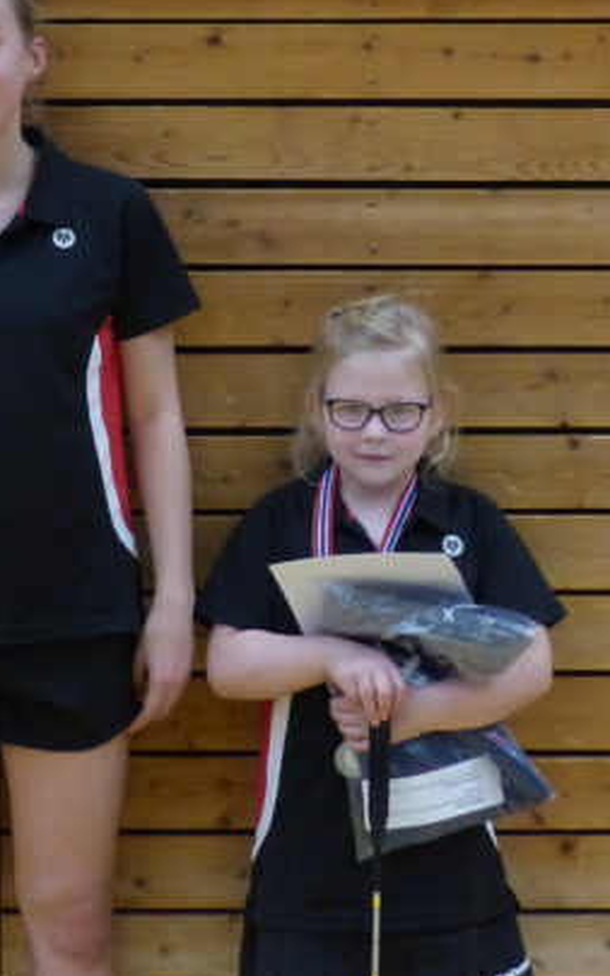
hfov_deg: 11.9
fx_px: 2927
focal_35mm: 110
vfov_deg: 18.8
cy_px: 277
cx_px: 265
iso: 400
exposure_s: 1/125
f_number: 2.8
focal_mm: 7.4
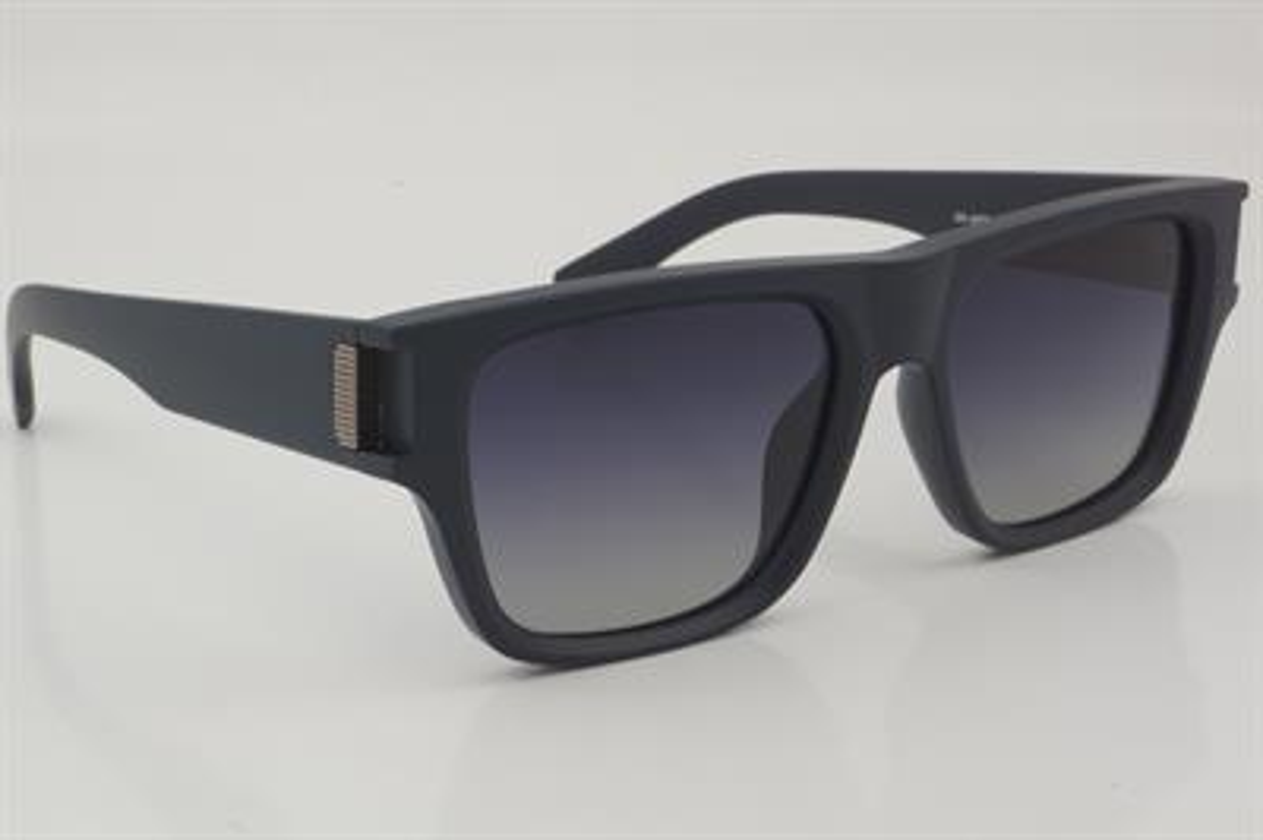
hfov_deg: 27.0
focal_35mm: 75
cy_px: 420
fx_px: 2629
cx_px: 632
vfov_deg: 18.2
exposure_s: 1/3
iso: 100
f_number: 32
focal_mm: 50
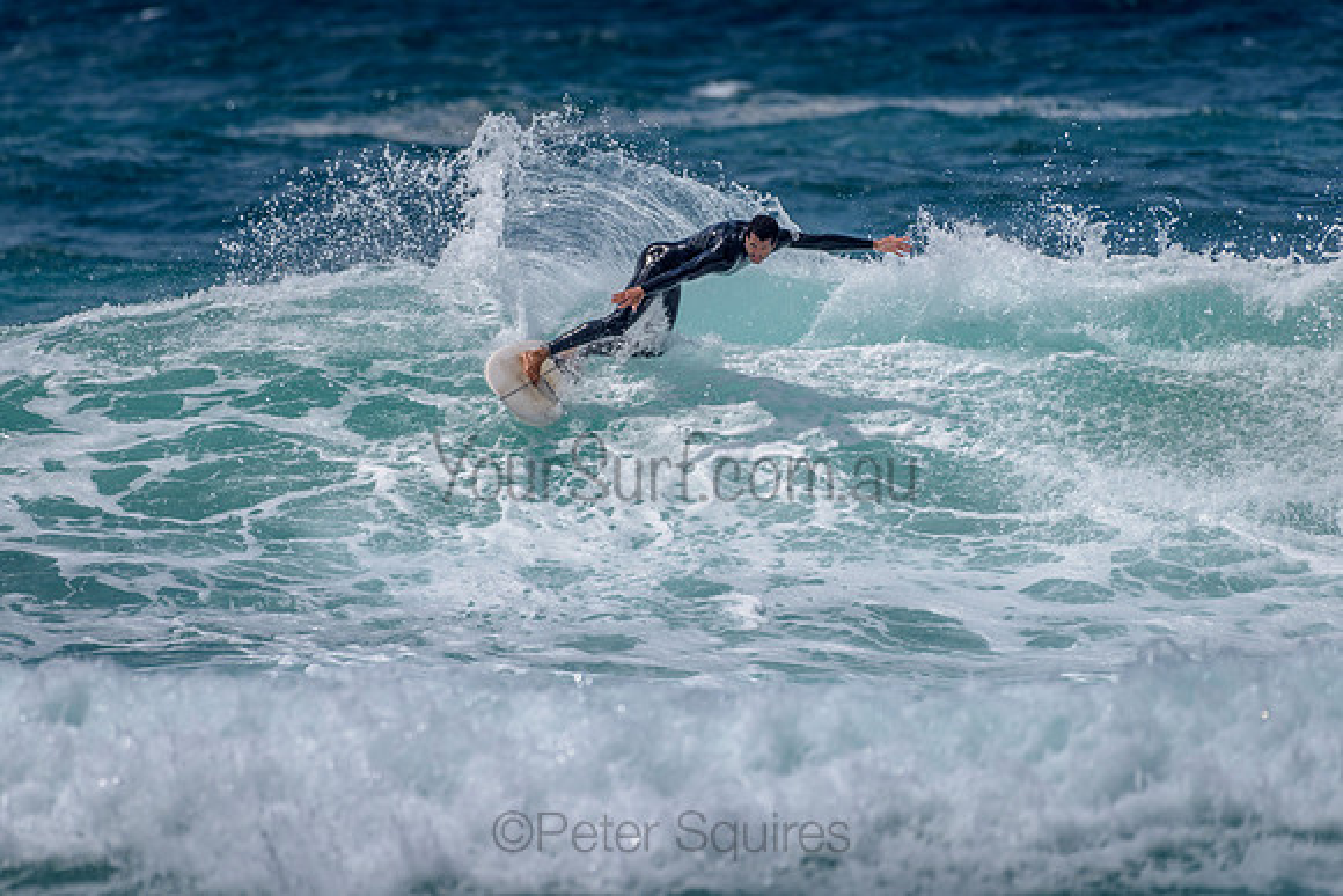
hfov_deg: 3.4
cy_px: 350
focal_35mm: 614
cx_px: 556
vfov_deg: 2.2
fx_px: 22920
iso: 64
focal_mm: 500
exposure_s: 1/2000
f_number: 5.6
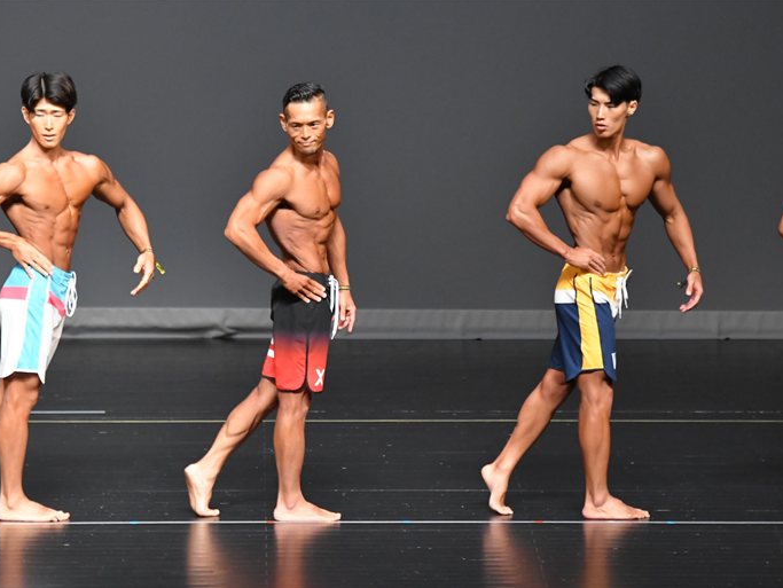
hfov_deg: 6.1
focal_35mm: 327
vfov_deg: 4.6
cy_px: 293
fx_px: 7401
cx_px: 390
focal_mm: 200
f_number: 5.6
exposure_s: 1/400
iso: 4500
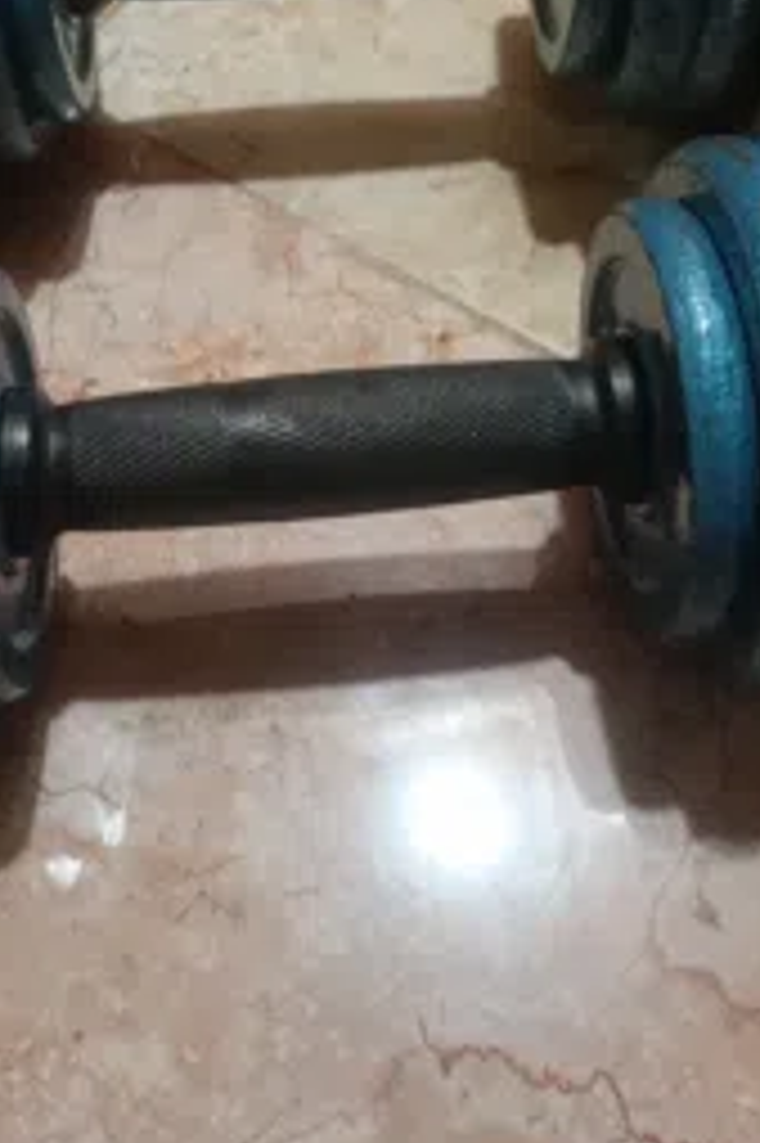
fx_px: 1300
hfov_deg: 32.5
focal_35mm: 41
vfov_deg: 46.4
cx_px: 310
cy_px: 342
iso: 1250
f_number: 1.7
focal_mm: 4.71
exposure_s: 1/24
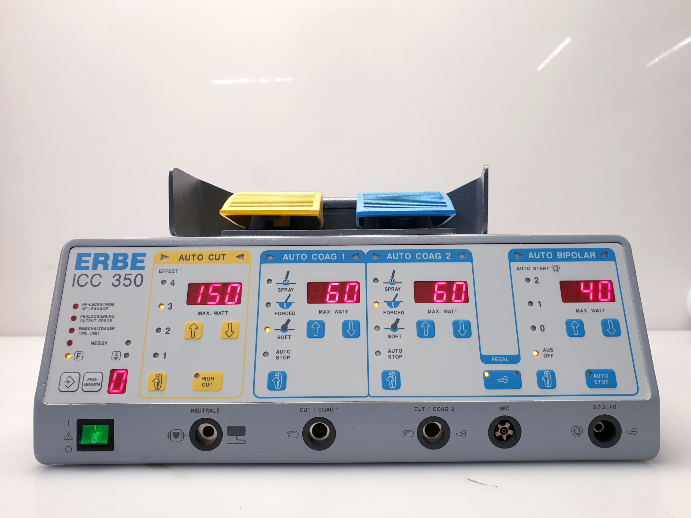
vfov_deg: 53.1
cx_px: 346
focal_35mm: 26
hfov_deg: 67.3
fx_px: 519
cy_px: 259
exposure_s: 1/50
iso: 80
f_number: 2.4
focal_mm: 4.3
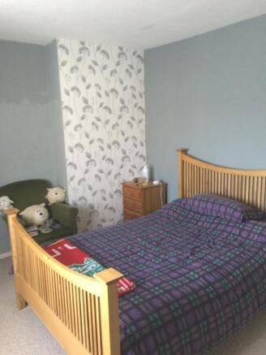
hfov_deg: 48.2
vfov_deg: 61.6
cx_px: 133
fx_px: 297
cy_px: 178
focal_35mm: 29
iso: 125
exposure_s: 1/30
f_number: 2.2
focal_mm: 4.15
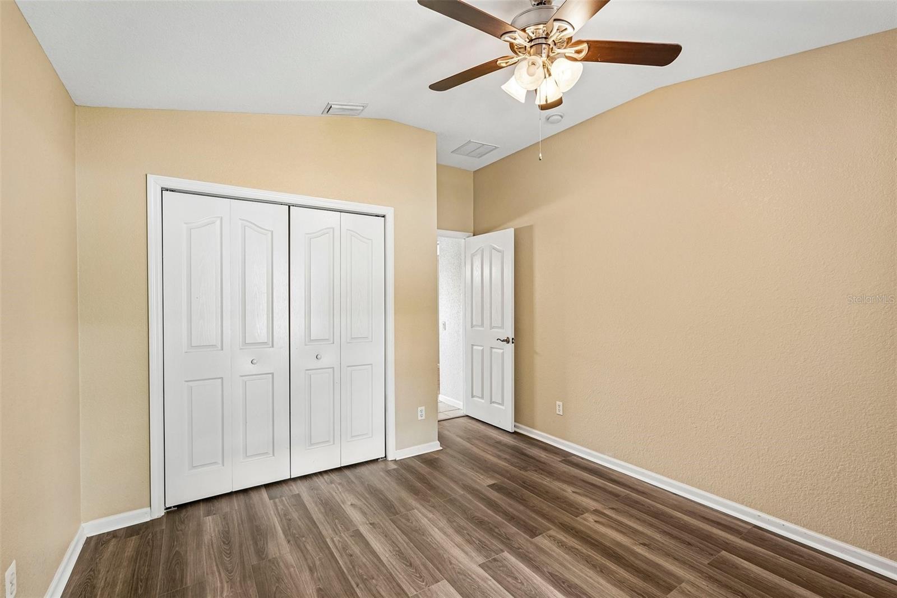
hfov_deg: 96.7
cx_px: 448
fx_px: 399
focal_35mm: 16
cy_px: 299
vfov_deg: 73.7
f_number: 8
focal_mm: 16
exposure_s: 1/5
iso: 400
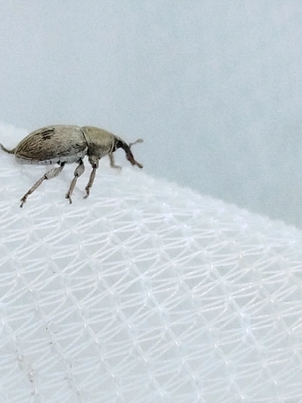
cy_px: 187
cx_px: 105
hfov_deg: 14.6
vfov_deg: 19.4
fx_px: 1175
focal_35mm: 101
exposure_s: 1/100
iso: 100
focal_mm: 5.31
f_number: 1.7
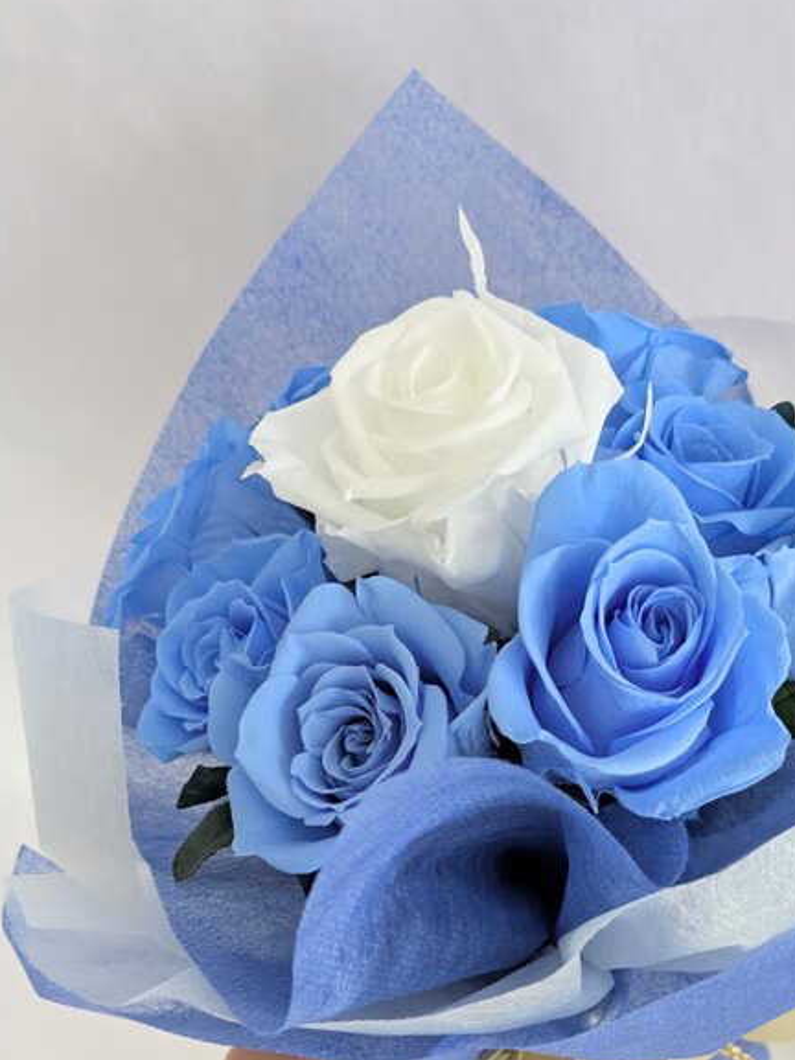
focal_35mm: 37
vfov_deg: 48.9
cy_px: 744
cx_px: 541
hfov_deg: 38.2
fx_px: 1133
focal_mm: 5.43
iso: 512
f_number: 1.89
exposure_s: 1/60
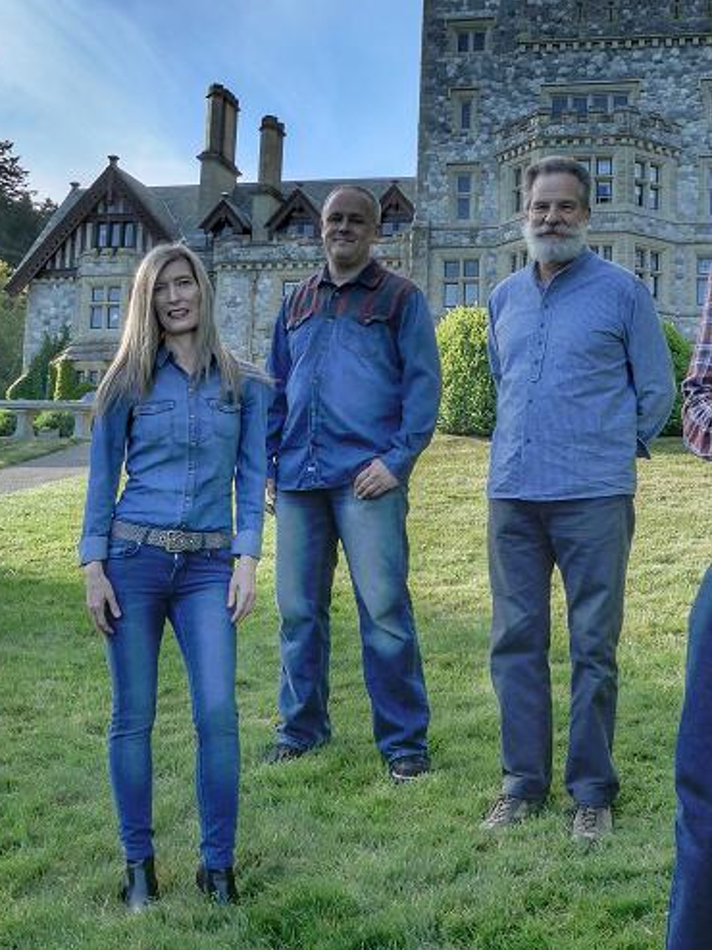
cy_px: 415
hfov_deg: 30.6
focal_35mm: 47
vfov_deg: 40.4
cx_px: 489
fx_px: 1290
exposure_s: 1/800
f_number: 3.5
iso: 160
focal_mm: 6
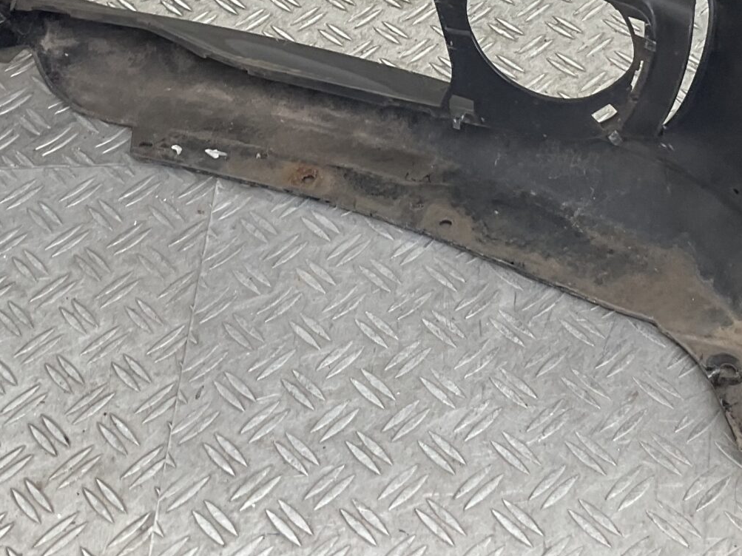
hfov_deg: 26.3
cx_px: 365
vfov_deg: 19.0
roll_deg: +9.3
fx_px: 1586
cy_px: -80
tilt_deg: -36.7
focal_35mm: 74
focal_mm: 3
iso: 25
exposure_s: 1/120
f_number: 1.8
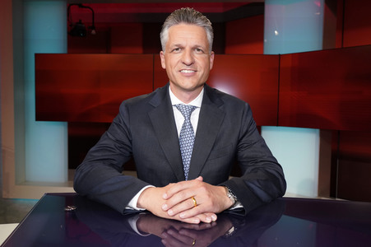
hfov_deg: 62.0
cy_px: 124
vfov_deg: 43.5
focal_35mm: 30
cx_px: 186
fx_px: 309
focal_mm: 30
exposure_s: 1/200
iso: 2000
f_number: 5.6
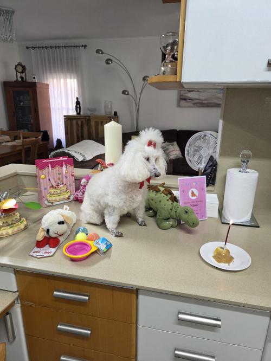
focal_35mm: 23
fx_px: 240
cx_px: 136
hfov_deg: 58.9
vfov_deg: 73.9
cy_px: 180
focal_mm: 6.3
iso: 160
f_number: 1.7
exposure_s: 1/100
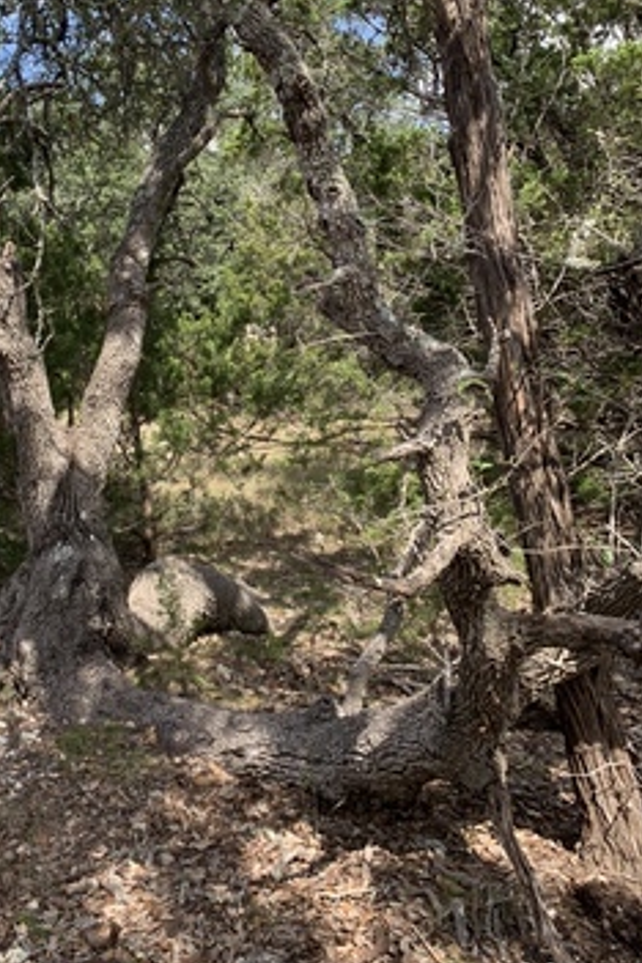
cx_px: 162
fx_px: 990
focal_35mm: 37
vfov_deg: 51.4
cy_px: 362
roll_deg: +7.8
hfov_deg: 35.2
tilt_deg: +3.0
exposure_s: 1/765
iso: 25
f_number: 1.8
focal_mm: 4.25
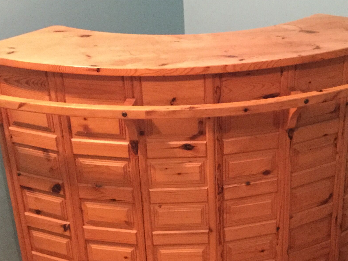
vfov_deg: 22.8
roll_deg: +0.0
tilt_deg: -28.3
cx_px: 220
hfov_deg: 30.1
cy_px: 182
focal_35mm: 64
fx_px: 643
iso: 320
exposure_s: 1/17
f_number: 2.4
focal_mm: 3.3
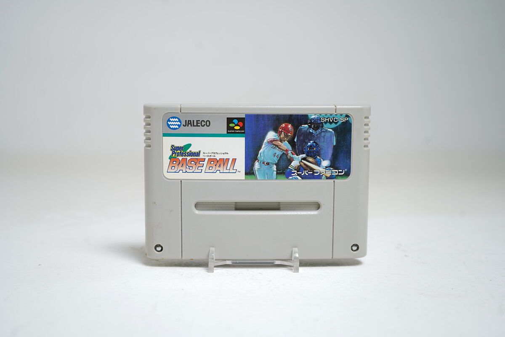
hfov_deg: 47.4
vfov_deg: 32.6
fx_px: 575
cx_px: 252
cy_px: 168
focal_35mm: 41
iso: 64
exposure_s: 1/8
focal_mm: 41
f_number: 5
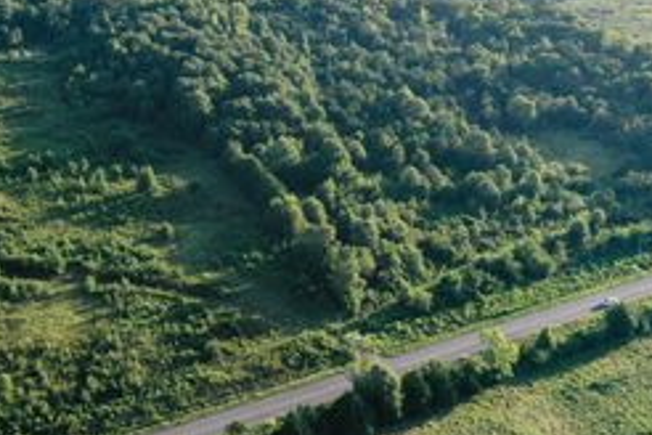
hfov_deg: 39.8
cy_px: 105
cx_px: 215
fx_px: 887
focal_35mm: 49
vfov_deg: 27.1
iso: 100
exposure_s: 1/640
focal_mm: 10.26
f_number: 6.3
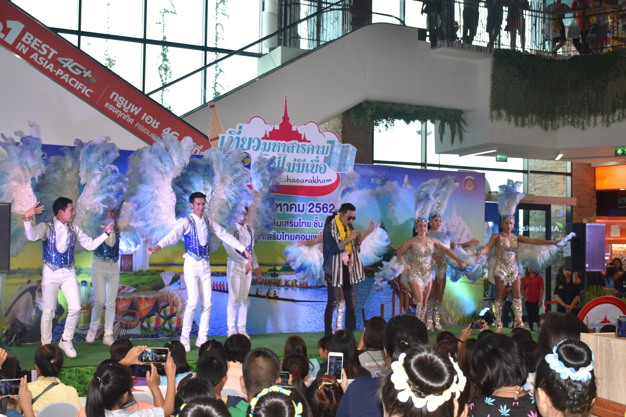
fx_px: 782
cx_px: 313
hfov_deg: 43.6
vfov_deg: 29.9
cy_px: 208
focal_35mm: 45
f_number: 5.6
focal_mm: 30
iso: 500
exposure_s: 1/125
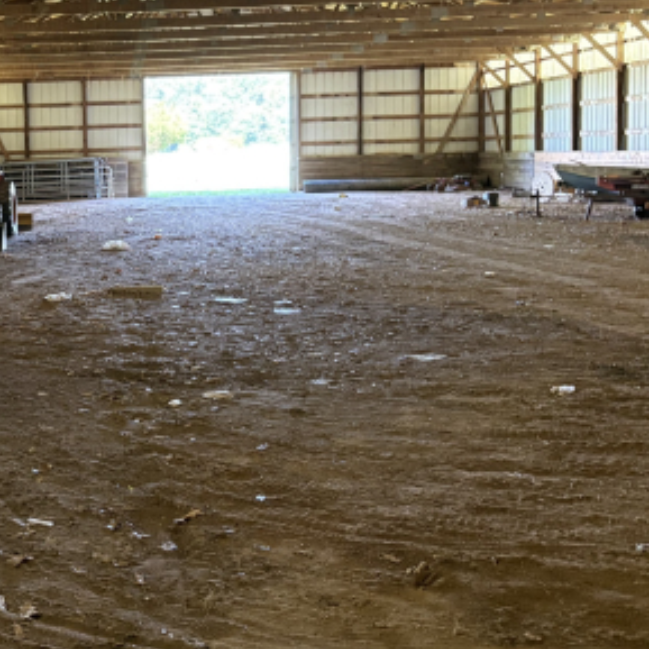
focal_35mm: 53
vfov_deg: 32.1
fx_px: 1124
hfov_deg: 30.6
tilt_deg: -4.0
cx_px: 51
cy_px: 254
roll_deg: +1.3
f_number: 1.6
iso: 500
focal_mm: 5.96
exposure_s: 1/49
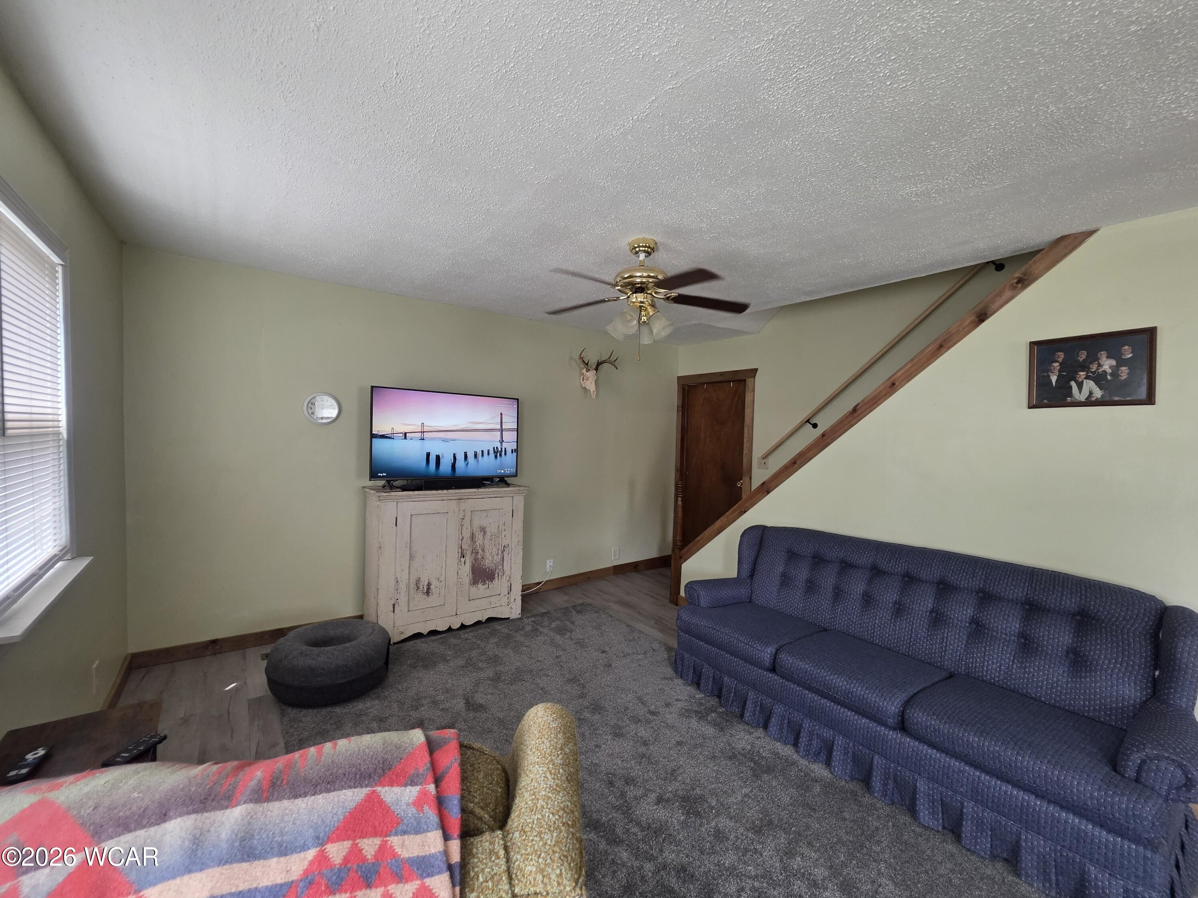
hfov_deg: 106.2
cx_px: 599
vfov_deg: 89.9
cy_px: 449
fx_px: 450
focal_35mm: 13
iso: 160
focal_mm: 2.2
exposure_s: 1/120
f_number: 1.9
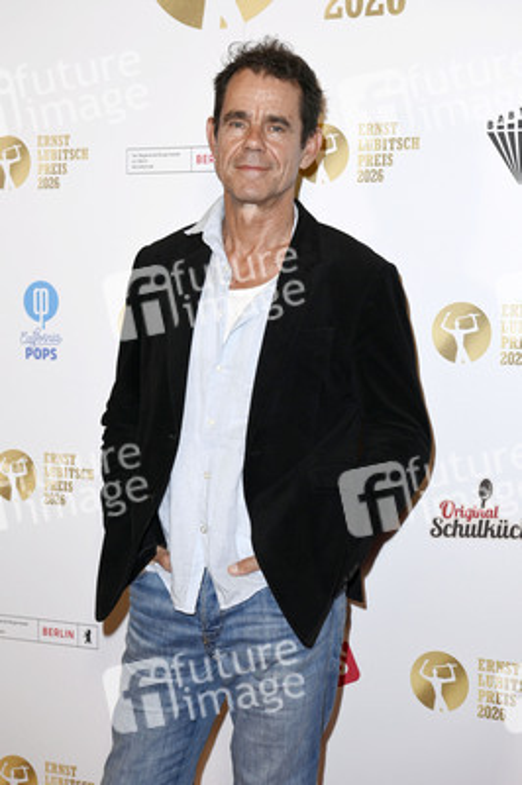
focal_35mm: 60
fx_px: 1307
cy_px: 392
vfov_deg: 33.4
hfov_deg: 22.6
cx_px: 261
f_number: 5.6
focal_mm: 60
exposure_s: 1/200
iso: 640
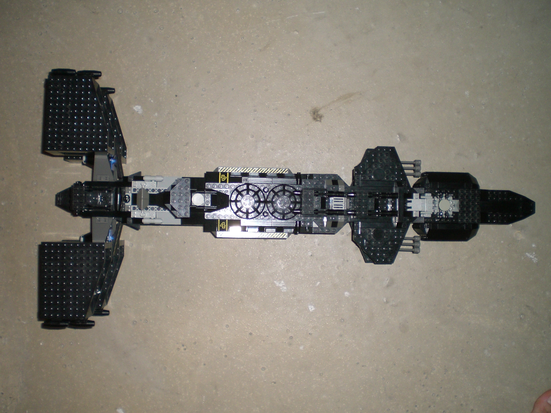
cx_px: 276
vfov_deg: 37.7
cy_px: 206
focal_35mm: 38
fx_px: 605
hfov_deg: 49.0
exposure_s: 1/60
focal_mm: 6.3
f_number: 3.1
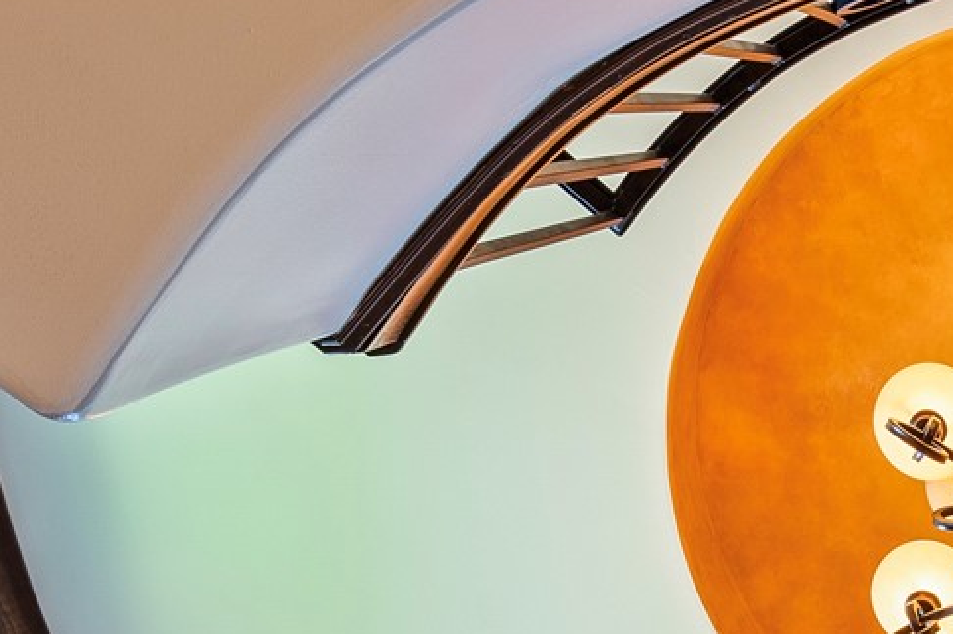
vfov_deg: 16.6
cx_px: 1069
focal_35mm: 72
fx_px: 1904
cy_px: 1031
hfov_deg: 25.8
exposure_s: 1/2.5
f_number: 6.3
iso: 125
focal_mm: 16
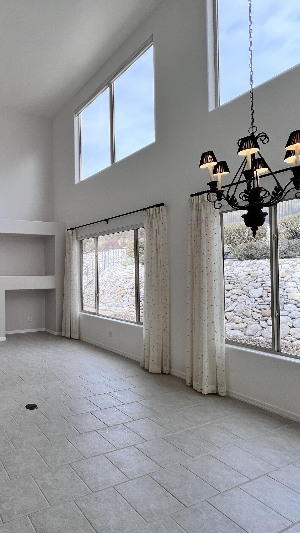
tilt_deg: +0.9
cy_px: 267
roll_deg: +0.1
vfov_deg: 89.6
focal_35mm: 19
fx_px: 269
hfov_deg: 50.6
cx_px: 21
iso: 32
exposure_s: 1/160
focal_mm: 1.57
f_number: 1.8
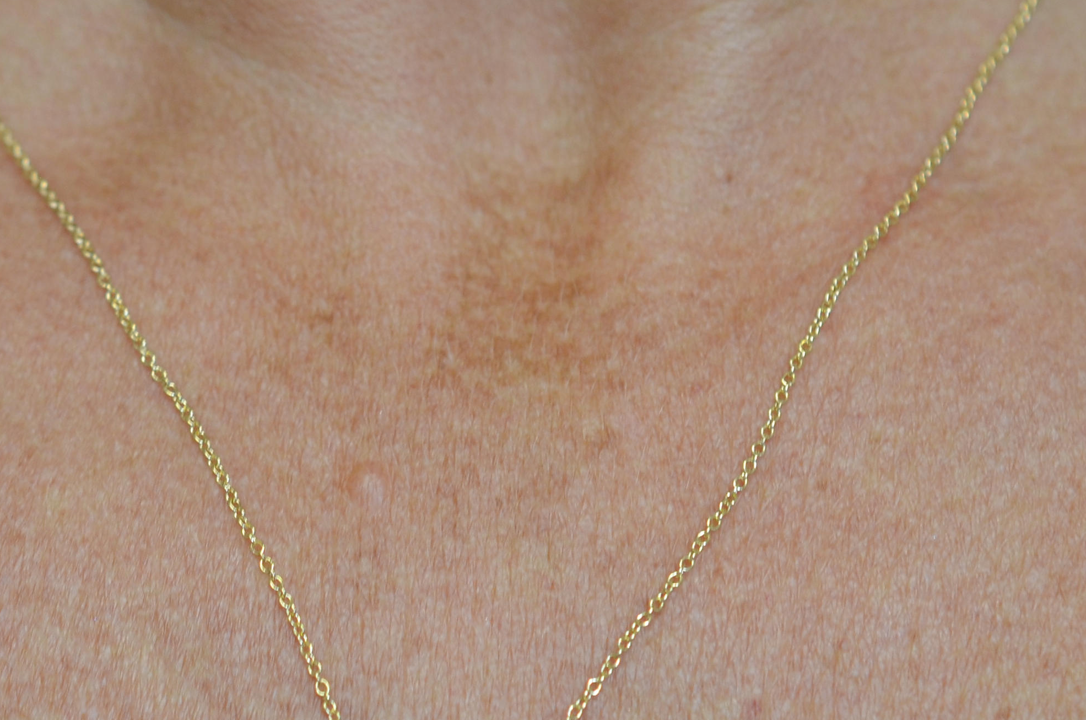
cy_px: 711
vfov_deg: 9.1
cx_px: 385
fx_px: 4516
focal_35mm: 150
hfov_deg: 13.7
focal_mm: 40
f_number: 4
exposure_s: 1/60
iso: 450
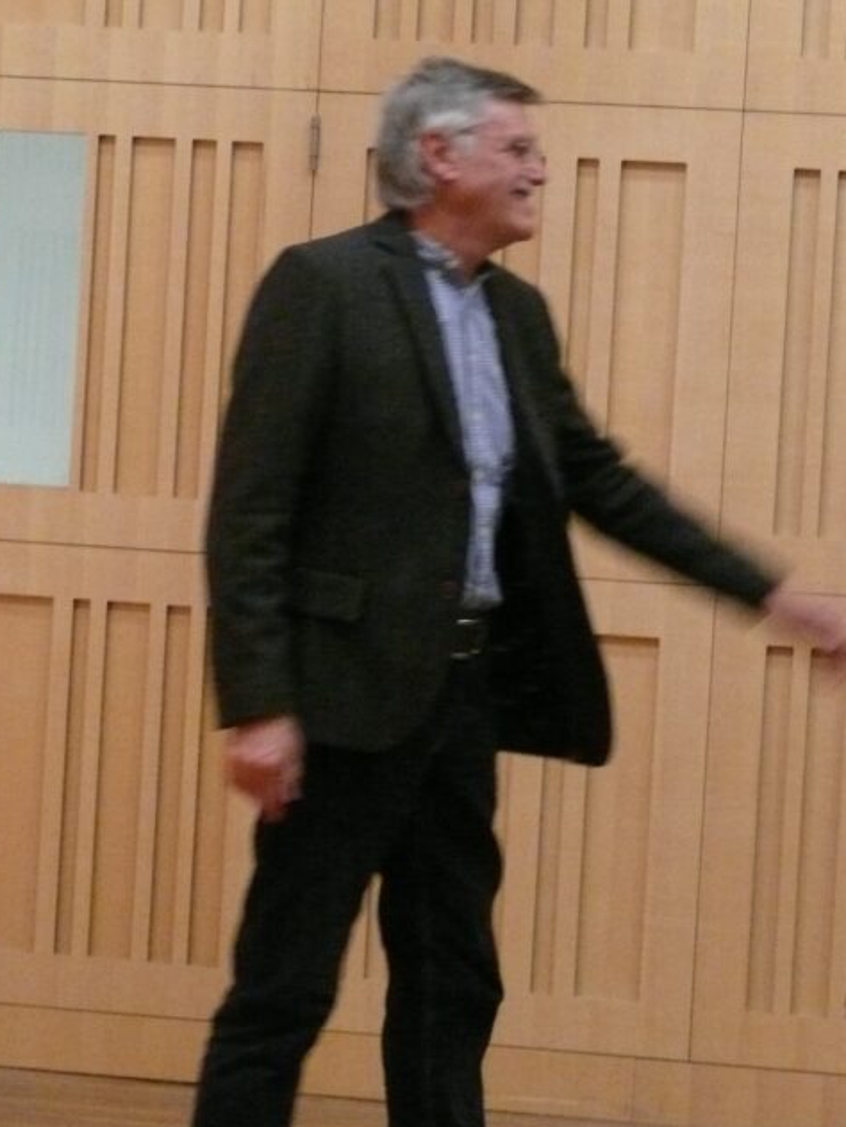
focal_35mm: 133
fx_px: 4330
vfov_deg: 14.8
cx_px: 864
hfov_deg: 11.0
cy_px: 484
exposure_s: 1/40
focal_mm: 17.4
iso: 800
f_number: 3.2
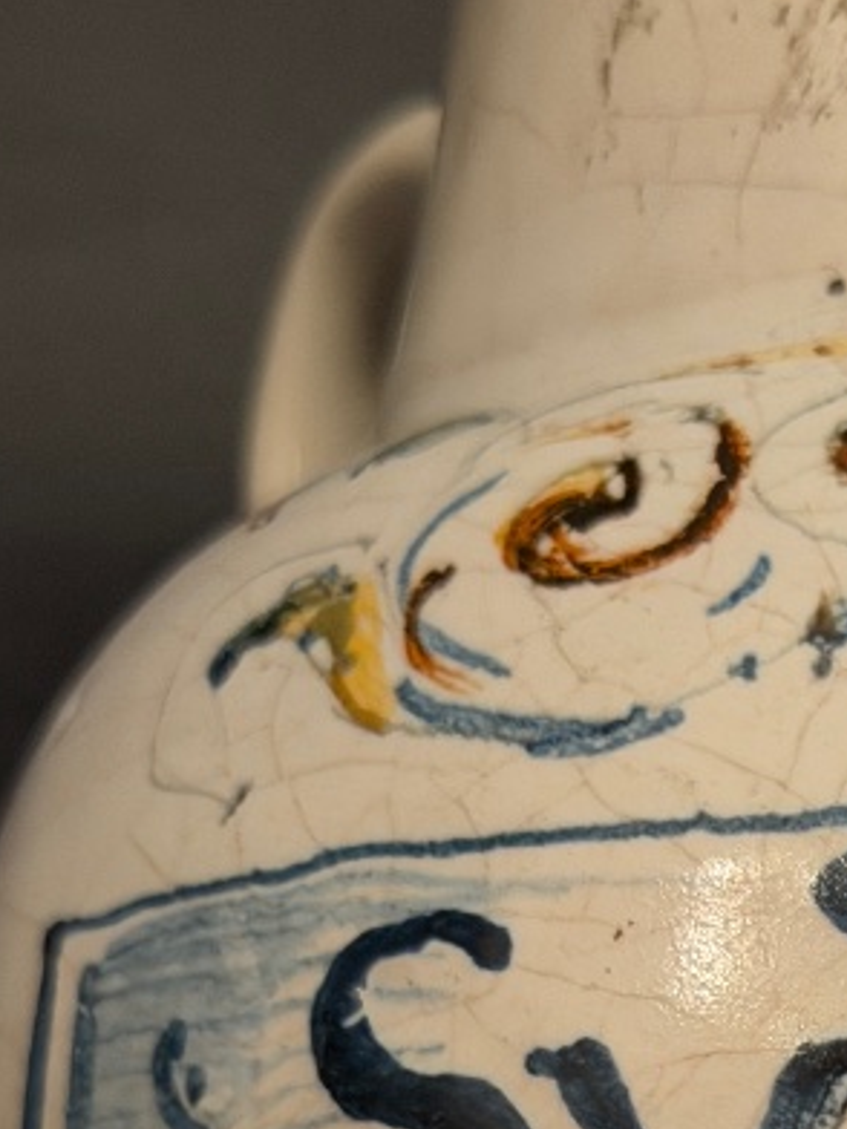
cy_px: 1714
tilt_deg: +2.4
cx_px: 1126
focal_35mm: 147
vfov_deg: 12.7
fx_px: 4796
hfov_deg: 9.9
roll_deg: -0.3
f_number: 1.78
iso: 160
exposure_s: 1/50
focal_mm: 6.76
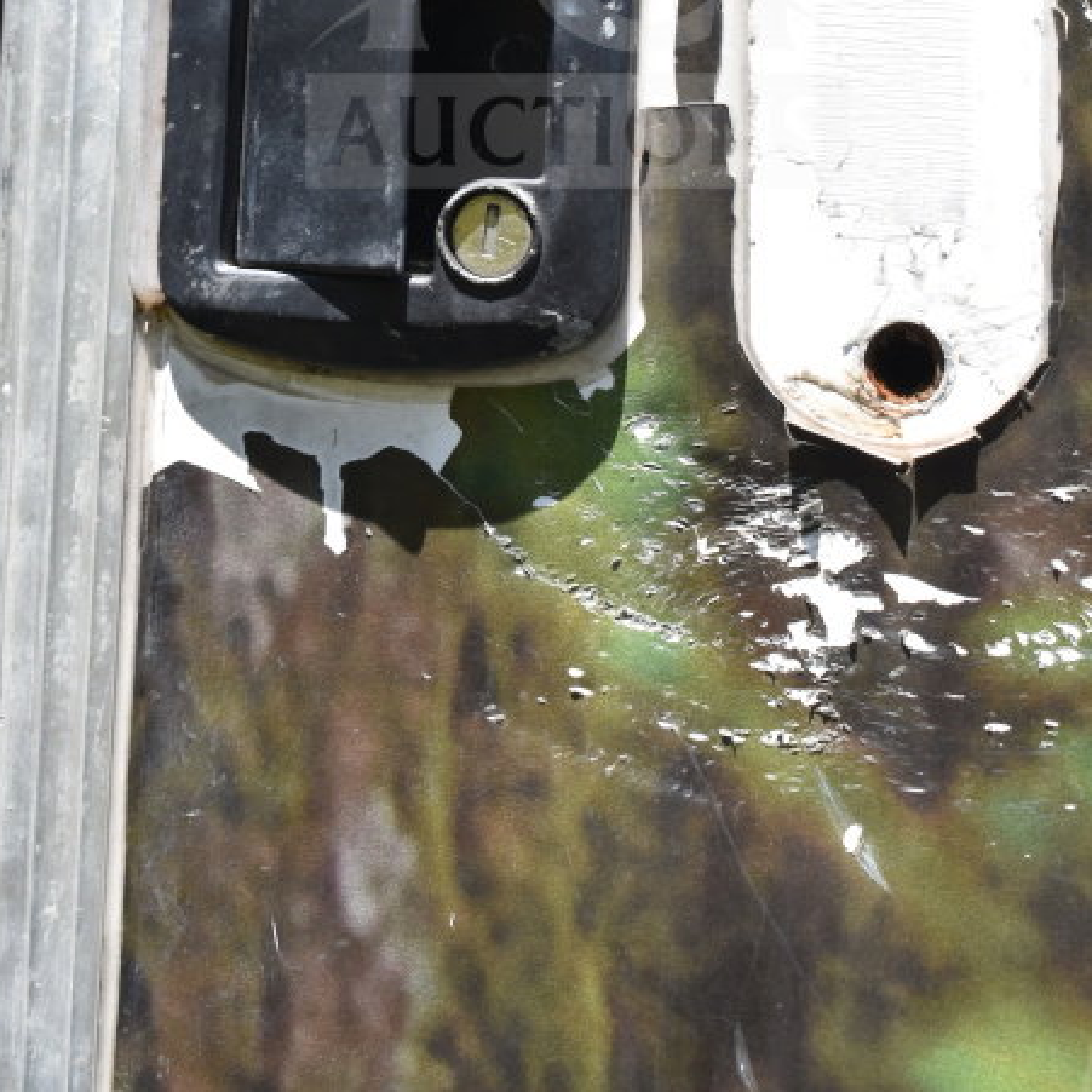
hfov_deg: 19.7
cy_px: -4
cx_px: 576
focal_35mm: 88
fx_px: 3141
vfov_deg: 19.2
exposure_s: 1/200
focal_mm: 34
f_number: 7.1
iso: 200
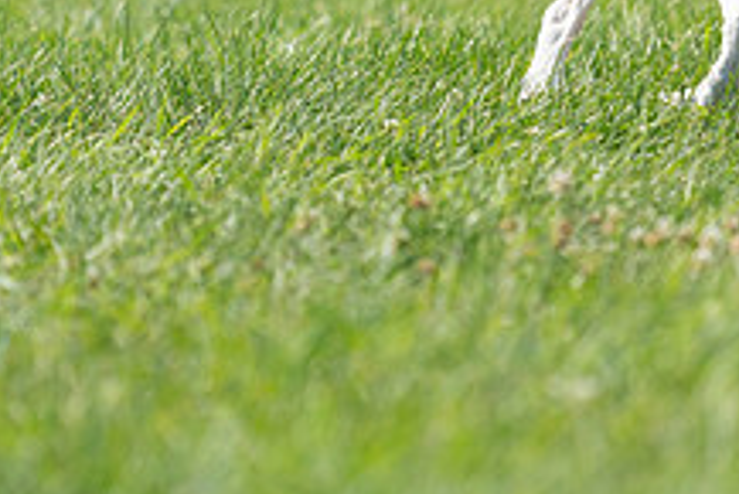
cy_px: -148
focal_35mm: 1044
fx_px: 21445
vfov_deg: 1.3
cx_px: 507
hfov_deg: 2.0
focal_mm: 391
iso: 1000
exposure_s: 1/4000
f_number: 6.3
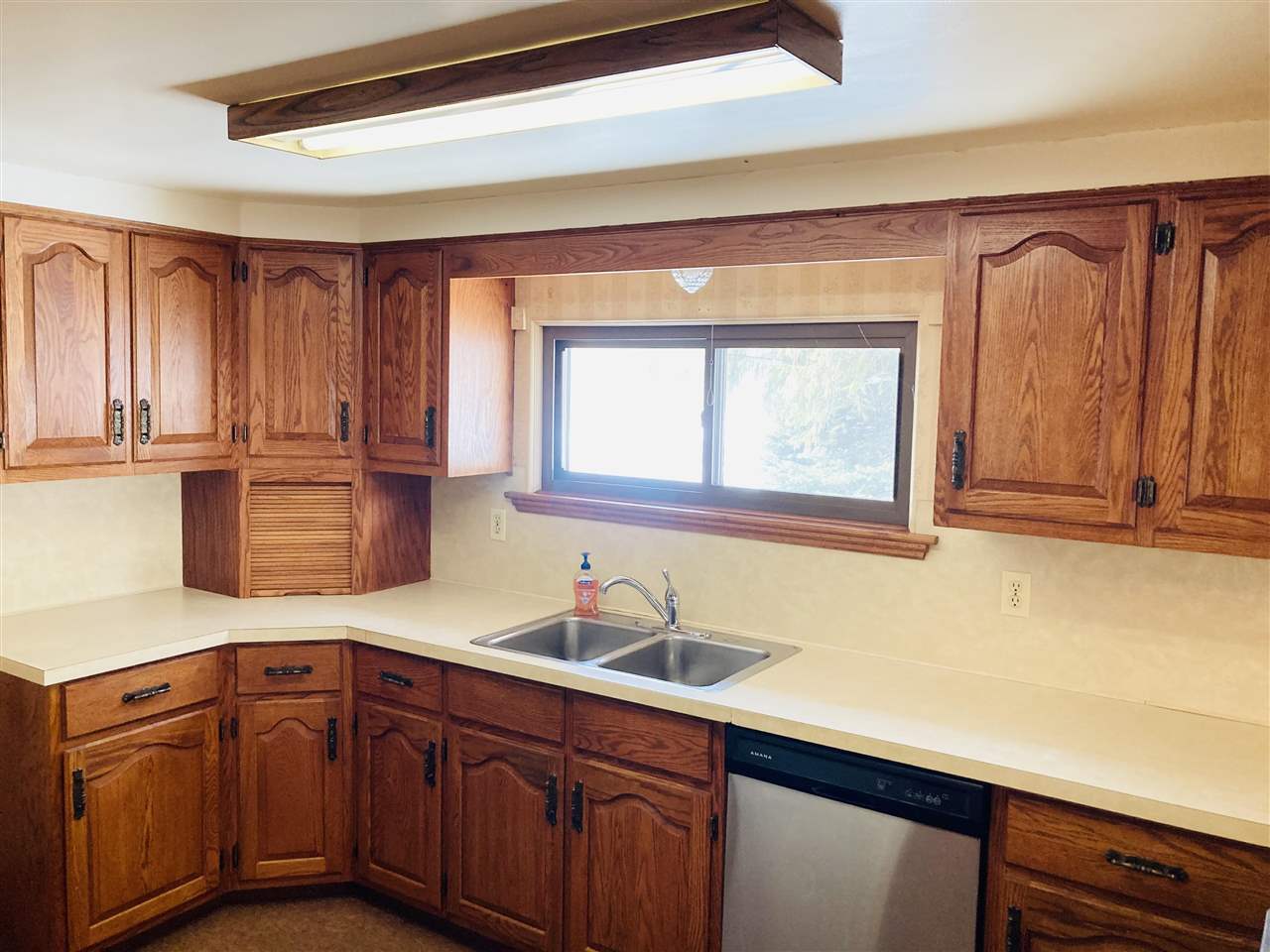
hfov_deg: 63.4
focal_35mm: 28
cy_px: 476
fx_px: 1027
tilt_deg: -4.2
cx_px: 635
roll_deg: -1.2
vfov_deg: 49.7
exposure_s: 1/60
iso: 125
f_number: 1.8
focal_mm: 3.99
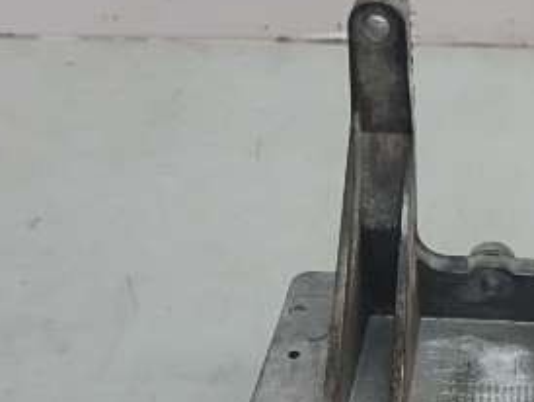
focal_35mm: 49
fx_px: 757
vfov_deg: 29.6
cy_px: 256
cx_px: 468
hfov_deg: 36.7
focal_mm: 3.7
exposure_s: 1/50
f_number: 3.5
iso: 200
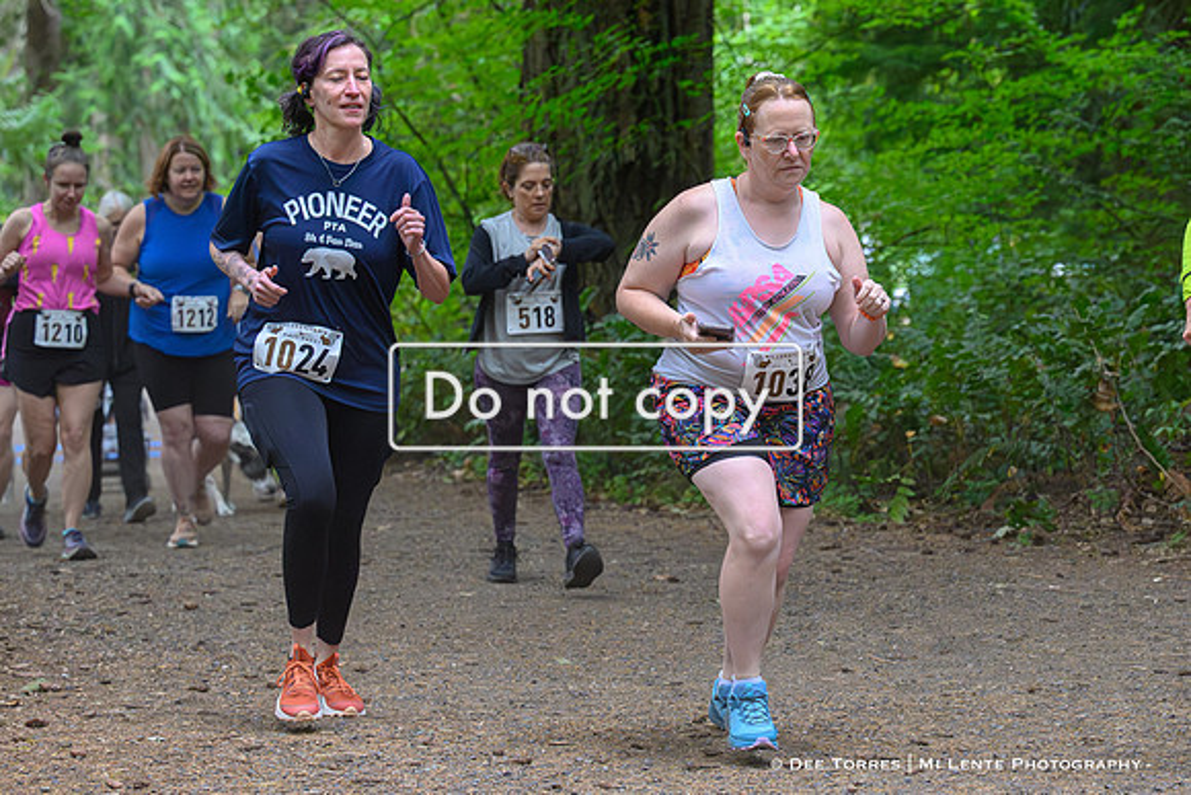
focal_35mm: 103
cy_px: 364
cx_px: 790
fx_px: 3424
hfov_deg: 19.7
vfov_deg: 13.2
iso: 8000
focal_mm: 70
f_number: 4
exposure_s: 1/640
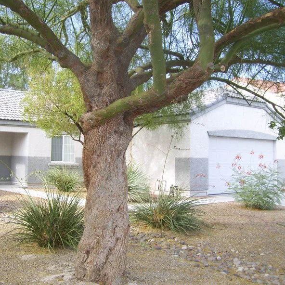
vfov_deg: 39.2
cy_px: 141
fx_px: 401
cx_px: 116
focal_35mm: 43
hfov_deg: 39.0
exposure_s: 1/320
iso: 80
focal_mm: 6
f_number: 2.7
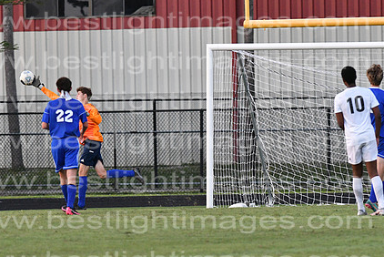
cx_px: 166
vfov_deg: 2.2
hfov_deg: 3.3
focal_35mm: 618
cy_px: 123
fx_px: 6596
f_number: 4.5
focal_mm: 300
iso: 4000
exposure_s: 1/1000
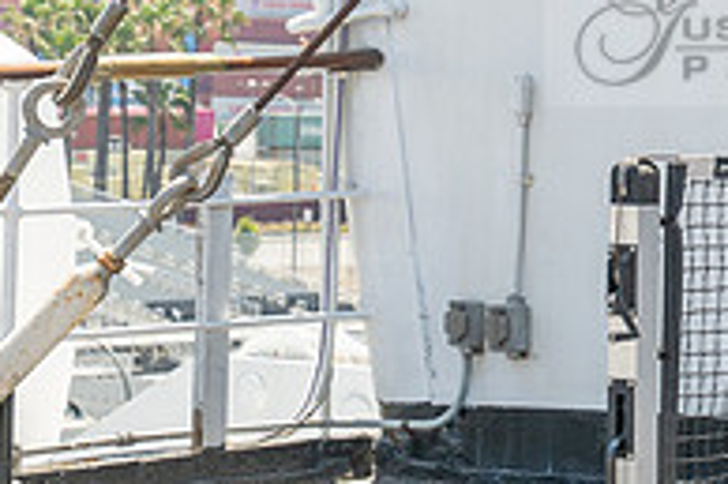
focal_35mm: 267
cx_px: 986
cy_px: 211
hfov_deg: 7.6
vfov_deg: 5.1
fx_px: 5395
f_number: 9
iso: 200
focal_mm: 70
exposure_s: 1/200
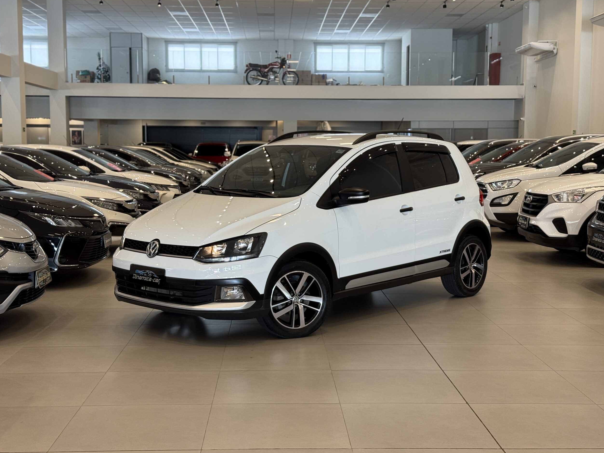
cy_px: 224
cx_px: 297
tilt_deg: -4.1
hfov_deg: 38.9
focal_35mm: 49
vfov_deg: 29.7
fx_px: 855
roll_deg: +0.9
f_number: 1.78
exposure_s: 1/60
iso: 64
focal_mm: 6.76
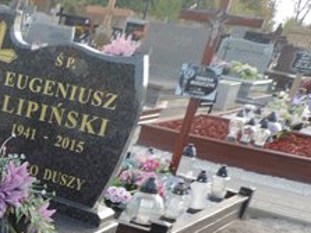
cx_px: -130
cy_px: 265
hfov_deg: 23.6
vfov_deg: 20.2
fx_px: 620
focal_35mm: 69
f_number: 3
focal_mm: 4.3
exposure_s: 1/200
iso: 80
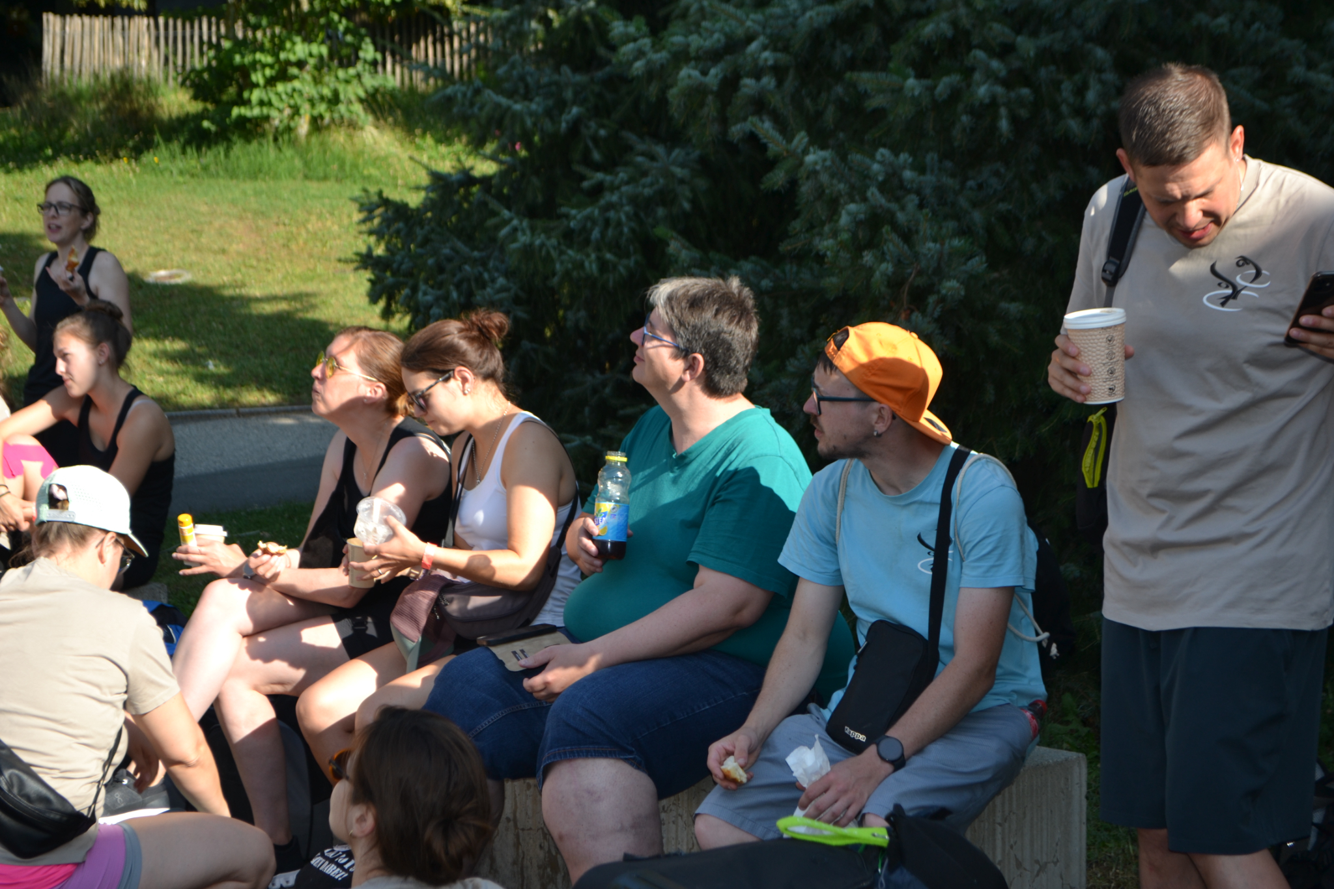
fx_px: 2556
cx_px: 667
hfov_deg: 29.2
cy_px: 444
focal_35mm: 69
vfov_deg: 19.7
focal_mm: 46
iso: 100
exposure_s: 1/200
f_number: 5.3
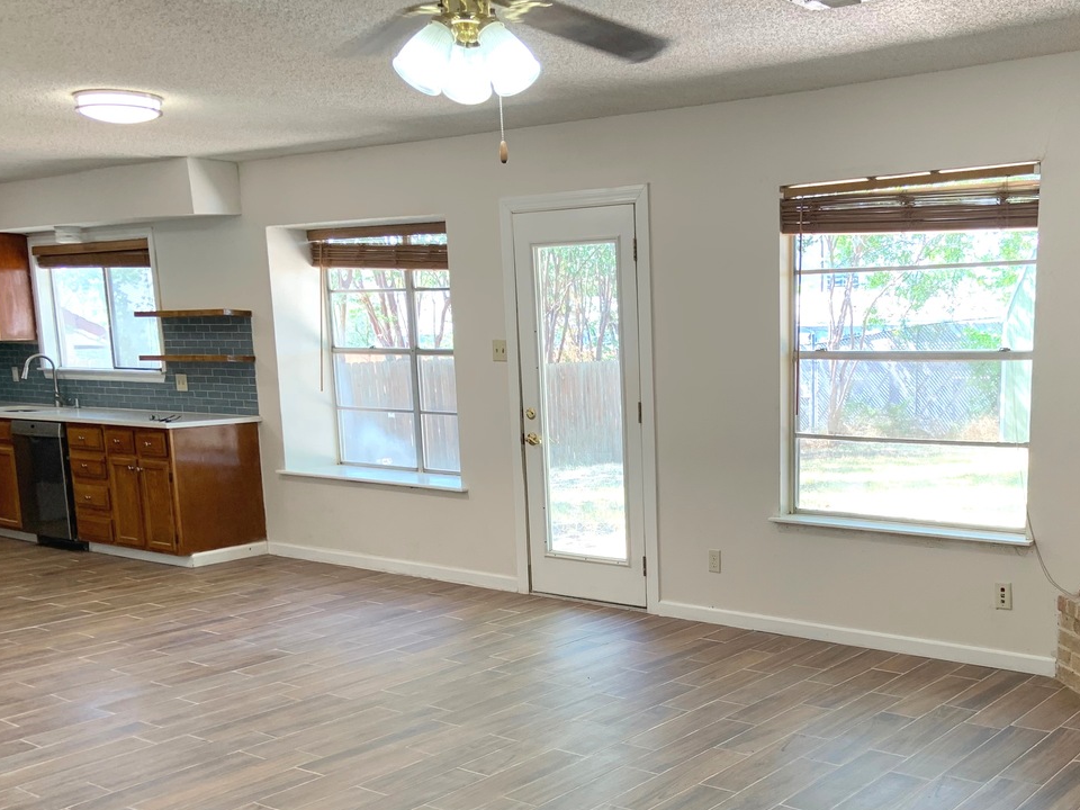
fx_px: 1217
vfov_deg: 36.4
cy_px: 551
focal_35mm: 39
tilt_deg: -10.1
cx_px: 709
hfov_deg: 47.2
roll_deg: +2.3
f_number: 1.8
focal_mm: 4.25
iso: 50
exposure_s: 1/60
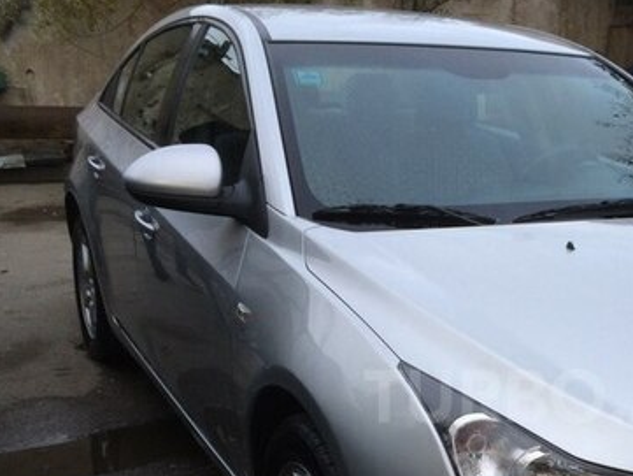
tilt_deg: -19.2
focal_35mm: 53
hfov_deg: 34.5
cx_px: 544
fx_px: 969
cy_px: 396
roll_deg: -2.9
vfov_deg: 26.9
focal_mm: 4.15
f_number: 2.2
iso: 64
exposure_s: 1/100
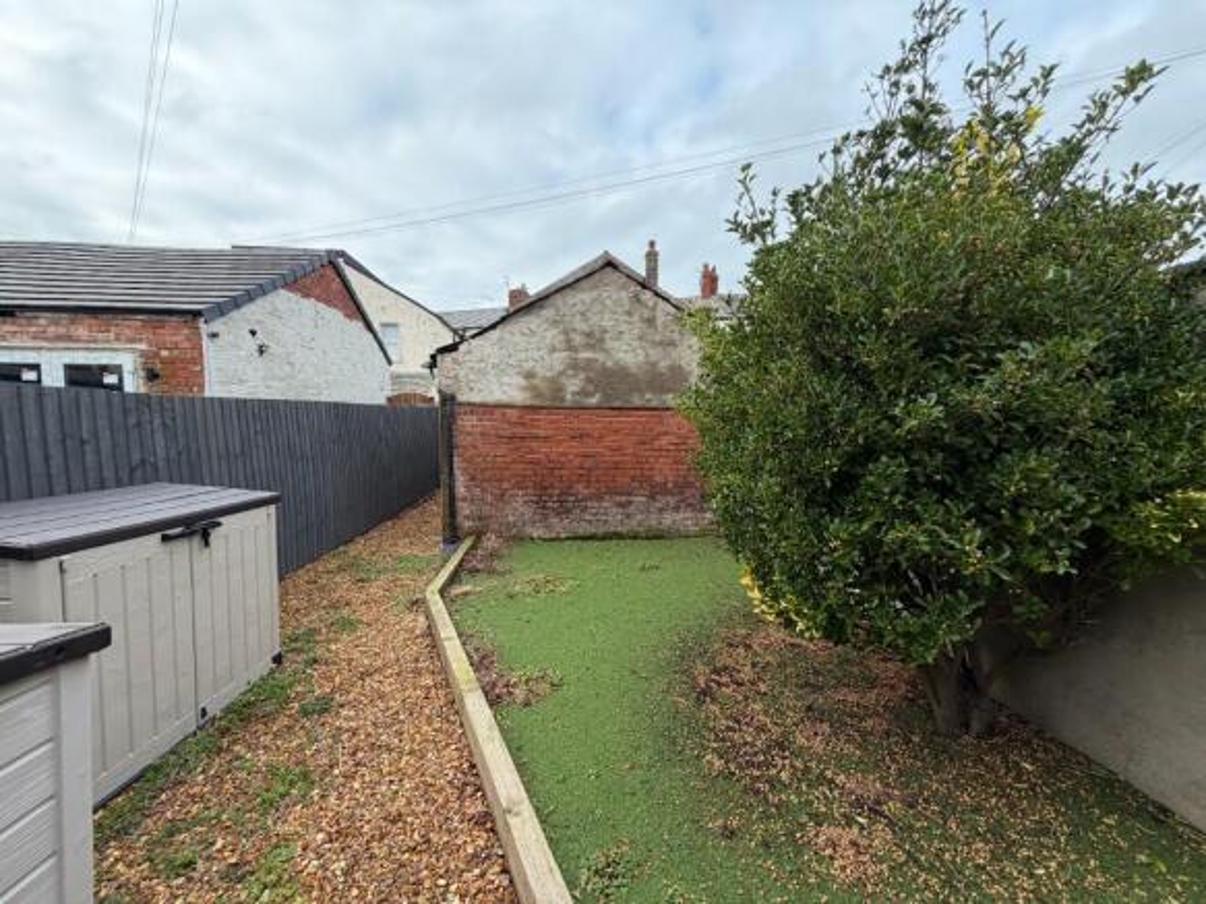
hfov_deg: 102.1
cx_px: 603
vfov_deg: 85.7
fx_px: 488
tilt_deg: -3.6
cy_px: 452
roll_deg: -0.1
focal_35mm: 14
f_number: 2.2
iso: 64
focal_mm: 2.22
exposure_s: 1/465
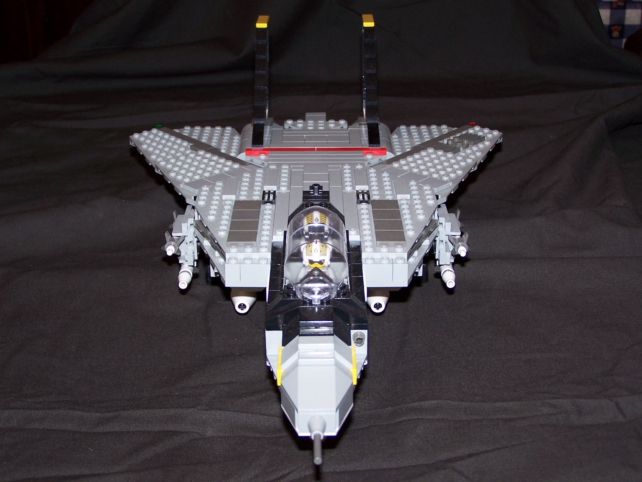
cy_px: 241
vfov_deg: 24.8
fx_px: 1094
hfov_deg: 32.7
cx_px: 321
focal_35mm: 59
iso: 80
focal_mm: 9.8
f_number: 3.1
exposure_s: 1/60
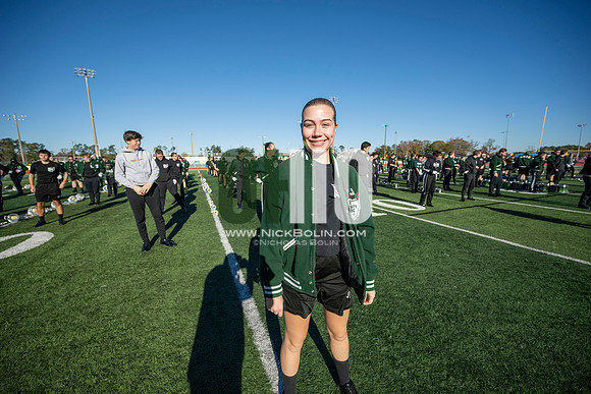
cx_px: 296
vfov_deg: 81.2
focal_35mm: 14
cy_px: 197
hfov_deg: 104.2
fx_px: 230
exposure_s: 1/2000
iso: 160
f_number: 4
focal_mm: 14
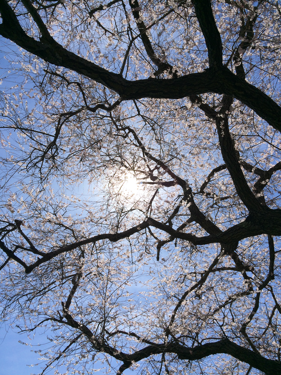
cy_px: 188
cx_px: 140
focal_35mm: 29
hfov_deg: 48.2
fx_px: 314
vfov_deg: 61.7
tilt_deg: +57.4
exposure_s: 1/3165
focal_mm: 4.15
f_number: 2.2
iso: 32
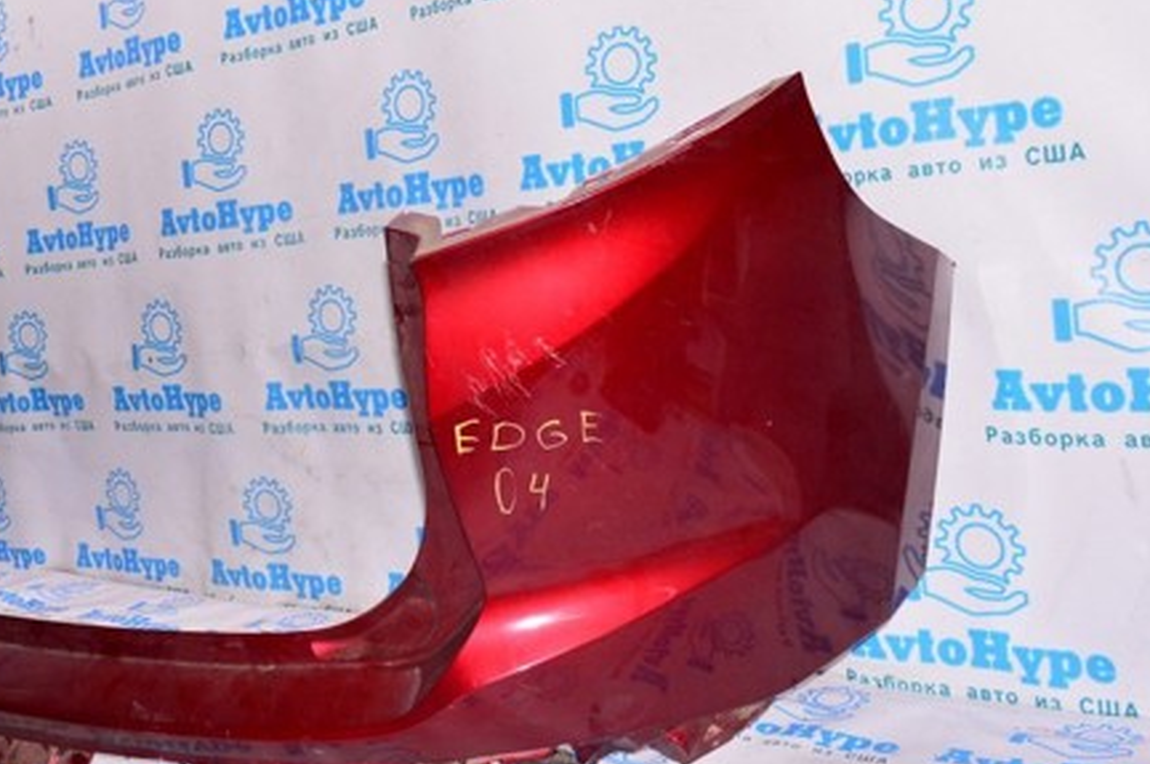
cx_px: 346
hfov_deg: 47.4
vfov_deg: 33.2
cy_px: 294
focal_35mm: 40
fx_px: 1276
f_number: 8
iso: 1600
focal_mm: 18
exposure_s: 1/200
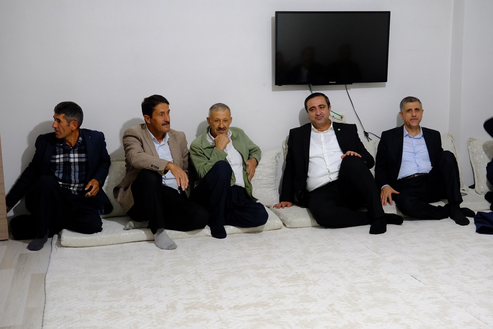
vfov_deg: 31.9
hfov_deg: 46.4
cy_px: 168
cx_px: 250
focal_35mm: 42
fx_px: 575
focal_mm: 27.5
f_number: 4.5
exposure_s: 1/15
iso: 2500
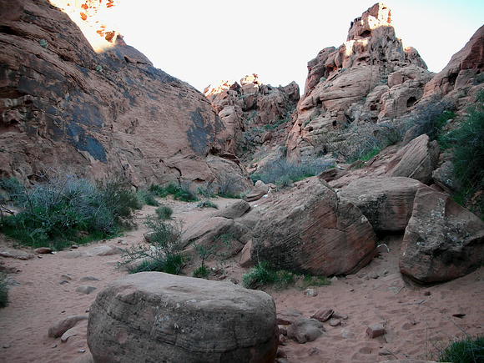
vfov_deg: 40.7
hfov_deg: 52.6
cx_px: 242
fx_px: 489
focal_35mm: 35
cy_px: 182
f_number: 3
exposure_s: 1/62.2
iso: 50
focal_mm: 5.8
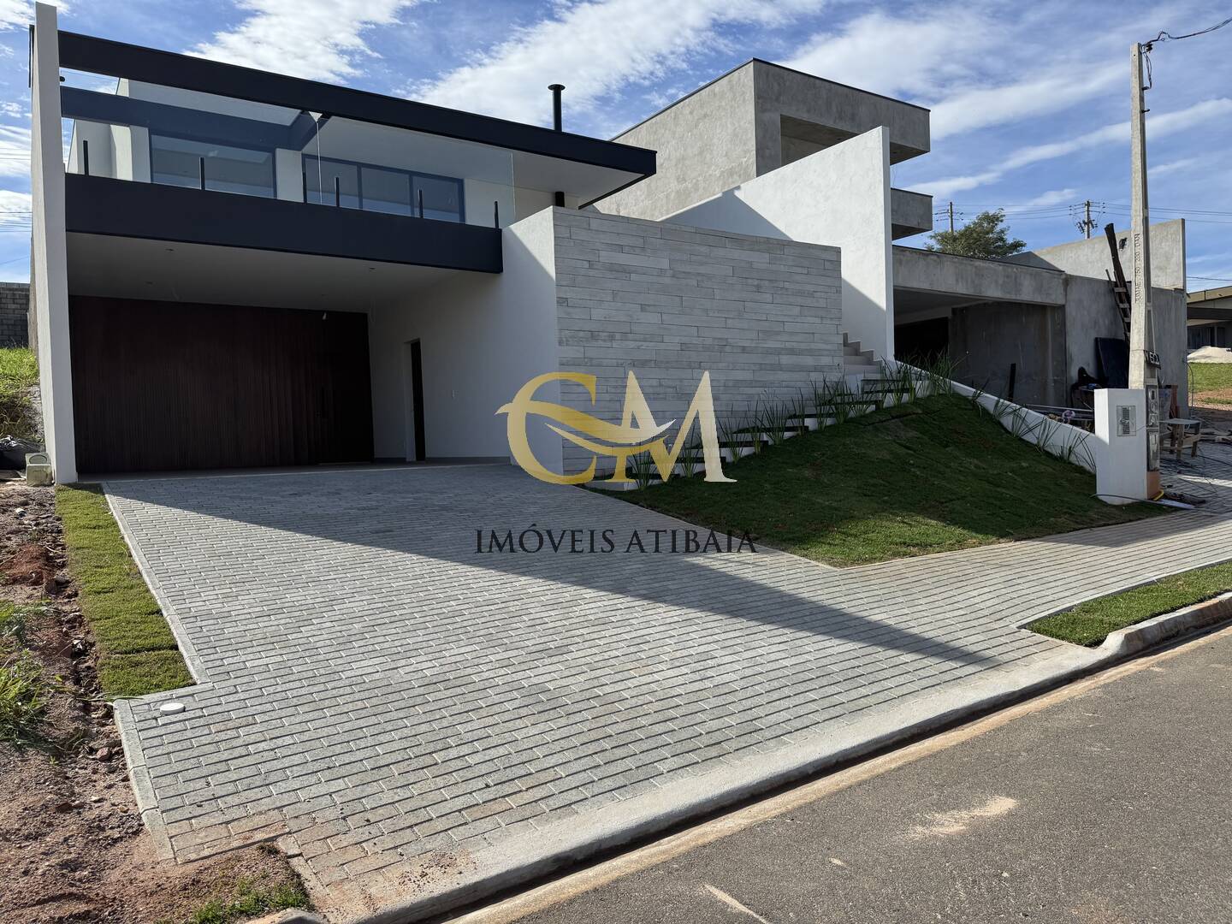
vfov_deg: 56.8
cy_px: 462
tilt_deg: -1.1
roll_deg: +1.5
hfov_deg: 71.6
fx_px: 854
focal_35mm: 24
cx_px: 616
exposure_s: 1/4049
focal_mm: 6.76
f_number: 1.78
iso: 80
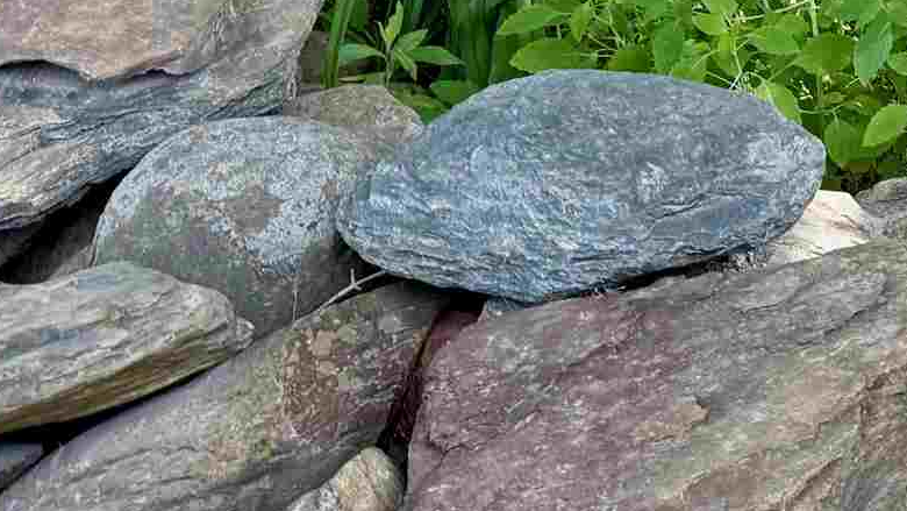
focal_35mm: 103
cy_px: -583
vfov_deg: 10.6
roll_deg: -0.6
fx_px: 2477
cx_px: 1436
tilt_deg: -3.9
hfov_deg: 18.0
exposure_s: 1/370
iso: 100
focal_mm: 6.76
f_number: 1.78
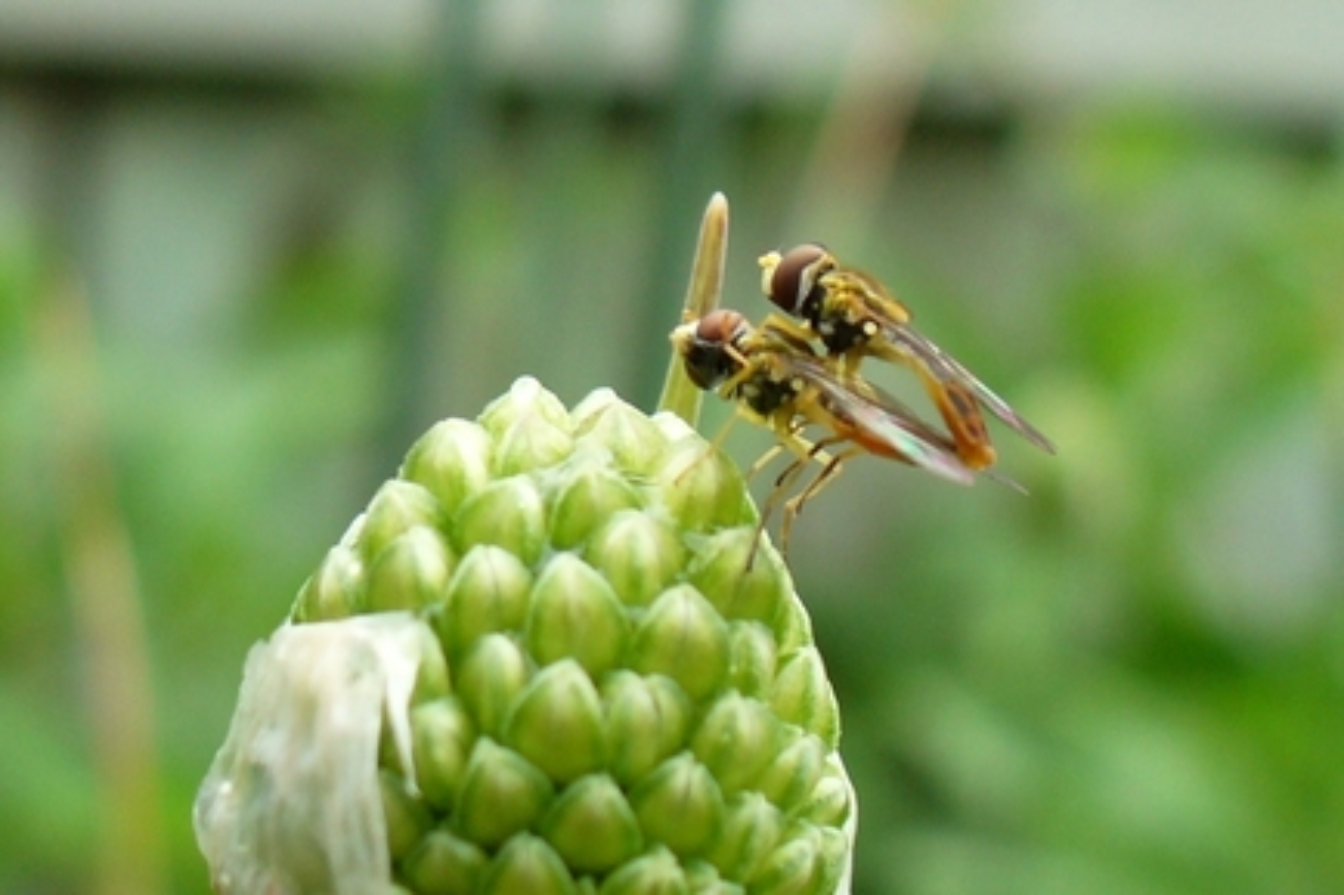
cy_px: 508
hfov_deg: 49.6
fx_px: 1455
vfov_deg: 34.1
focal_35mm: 39
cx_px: 678
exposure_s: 1/200
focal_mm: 6.1
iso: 80
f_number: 2.8
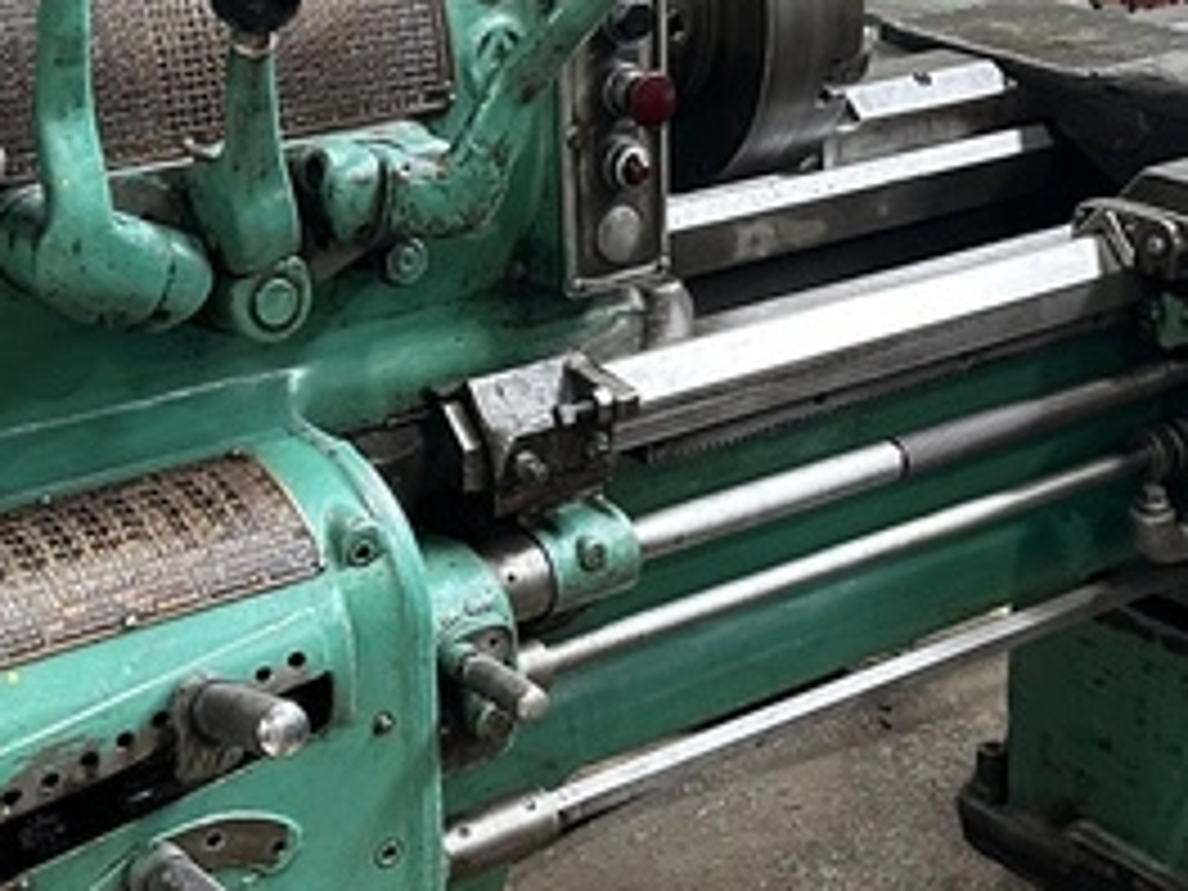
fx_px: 2540
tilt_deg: -21.7
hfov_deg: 26.2
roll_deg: +0.1
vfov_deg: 19.9
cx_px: 770
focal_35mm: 74
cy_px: 448
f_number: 1.5
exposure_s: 1/60
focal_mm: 5.7
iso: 250
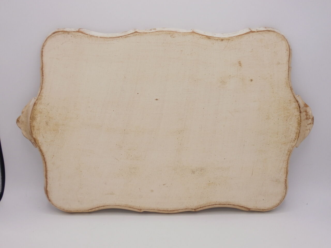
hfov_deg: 49.0
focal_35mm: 38
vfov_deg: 37.7
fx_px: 363
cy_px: 124
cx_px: 166
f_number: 3.9
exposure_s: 1/400
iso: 100
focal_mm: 6.67
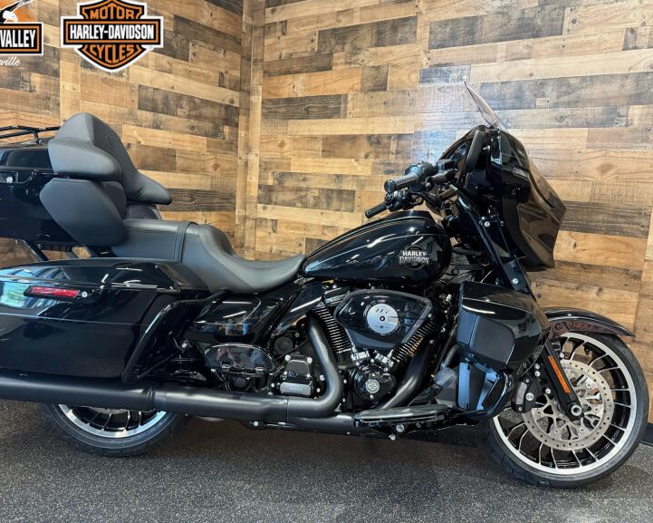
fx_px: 503
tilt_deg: -7.9
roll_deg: -3.2
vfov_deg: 54.9
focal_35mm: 26
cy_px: 254
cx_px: 298
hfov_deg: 65.9
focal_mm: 6.76
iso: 640
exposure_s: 1/60
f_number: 1.78
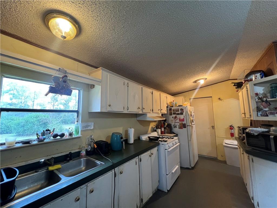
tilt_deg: +5.4
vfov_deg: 89.9
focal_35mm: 13
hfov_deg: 106.2
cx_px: 138
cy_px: 104
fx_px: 104
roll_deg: +1.2
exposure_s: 1/60
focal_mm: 1.57
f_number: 1.8
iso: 250
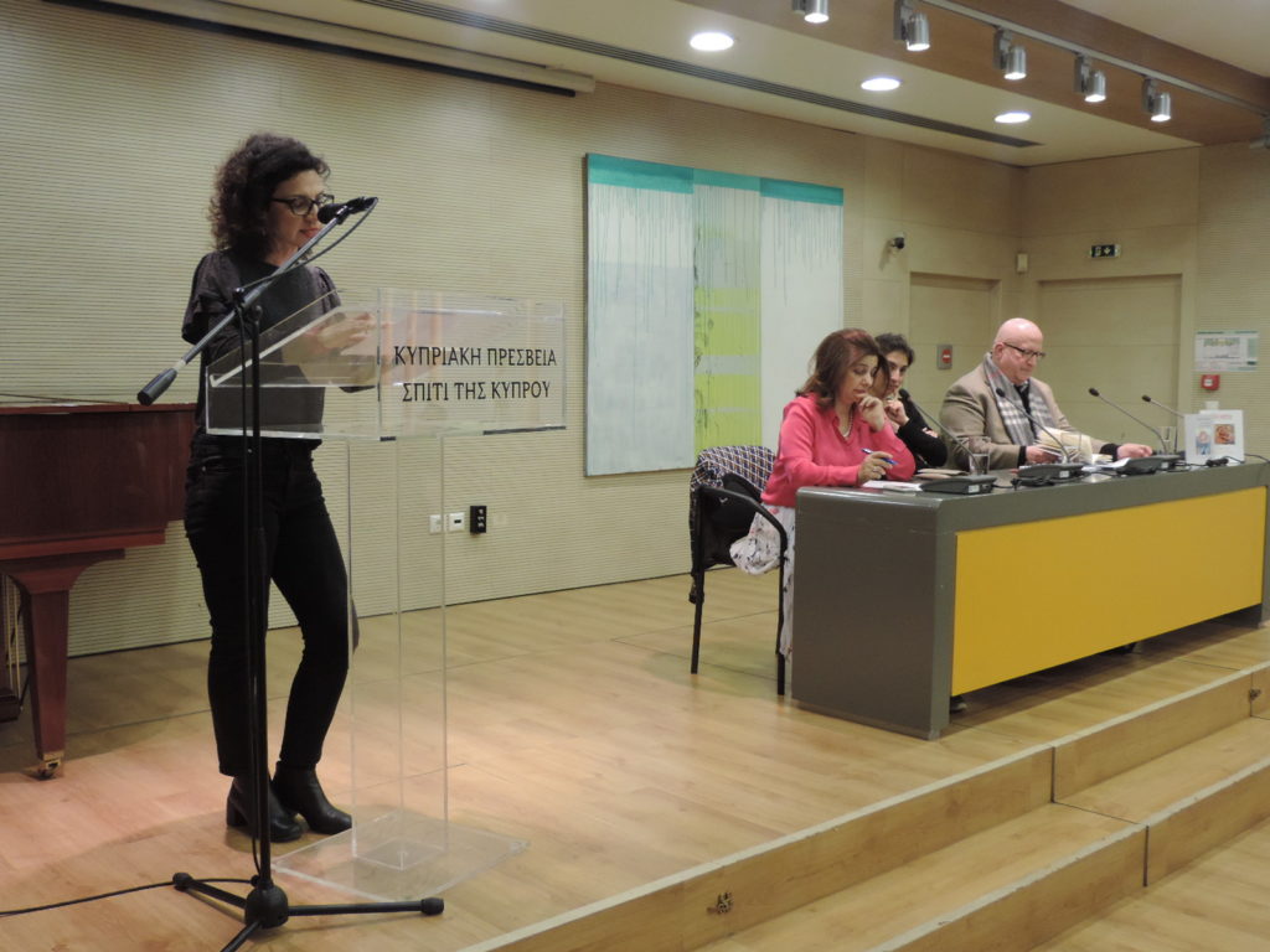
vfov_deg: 40.7
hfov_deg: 52.6
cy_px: 476
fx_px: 1284
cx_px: 635
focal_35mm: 35
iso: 400
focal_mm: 6.2
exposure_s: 1/40
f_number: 3.3
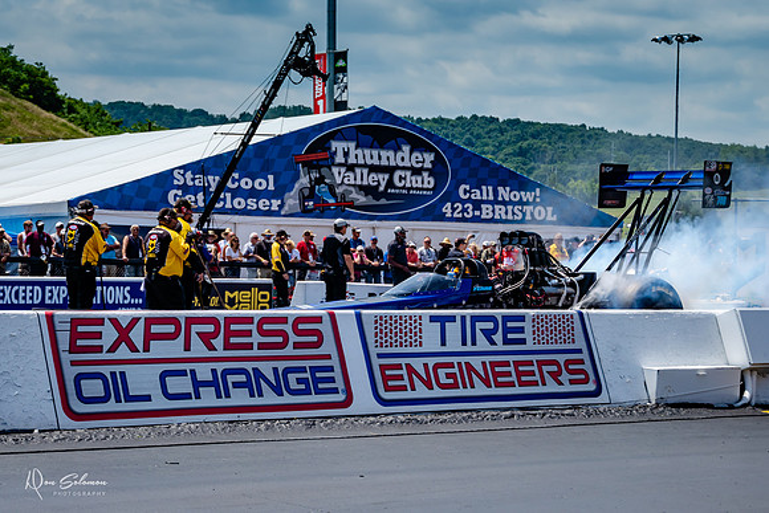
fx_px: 1933
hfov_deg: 22.5
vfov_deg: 15.1
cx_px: 386
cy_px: 265
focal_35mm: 90
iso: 100
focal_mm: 50
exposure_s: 1/1600
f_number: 5.6
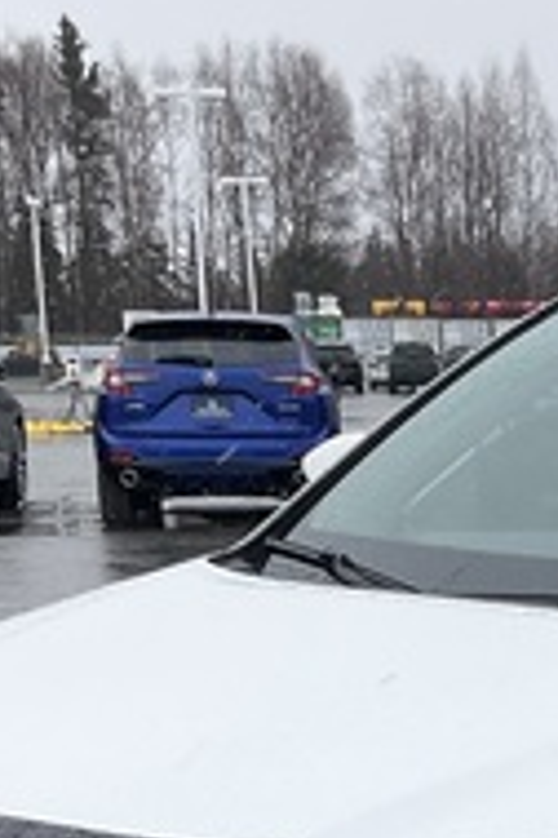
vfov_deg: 19.1
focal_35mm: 102
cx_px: 771
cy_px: 962
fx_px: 2371
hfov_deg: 12.9
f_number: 1.8
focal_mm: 3
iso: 25
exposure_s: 1/469
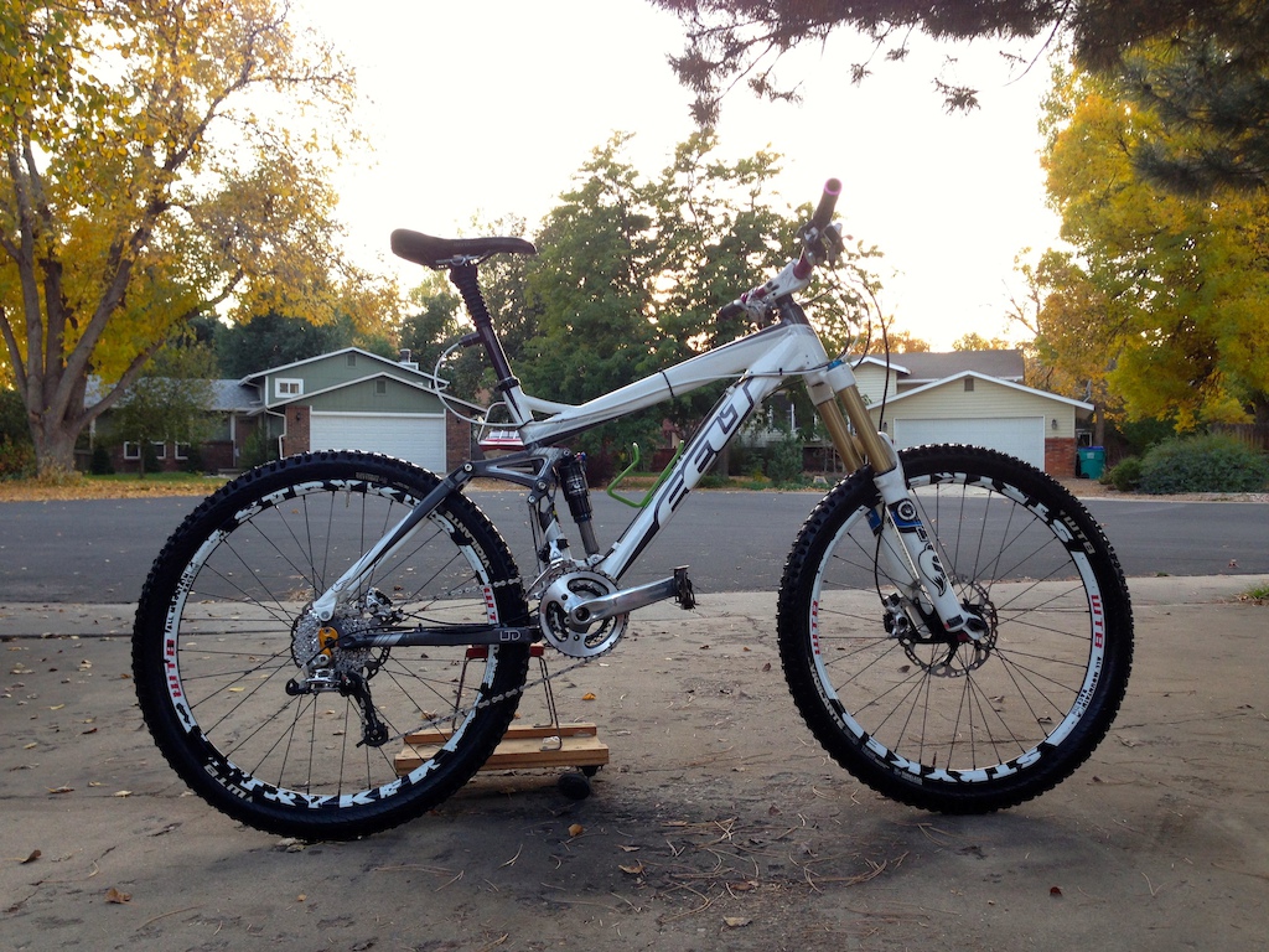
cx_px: 634
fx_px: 1210
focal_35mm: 33
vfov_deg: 42.9
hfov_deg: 55.4
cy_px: 476
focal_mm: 4.12
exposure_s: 1/60
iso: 50
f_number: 2.4
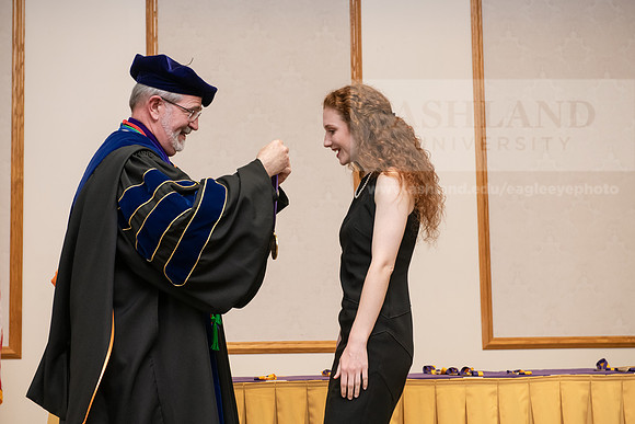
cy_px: 212
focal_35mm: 70
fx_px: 1235
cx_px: 318
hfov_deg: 28.8
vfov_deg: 19.5
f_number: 5.6
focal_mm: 70
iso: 2000
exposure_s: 1/200
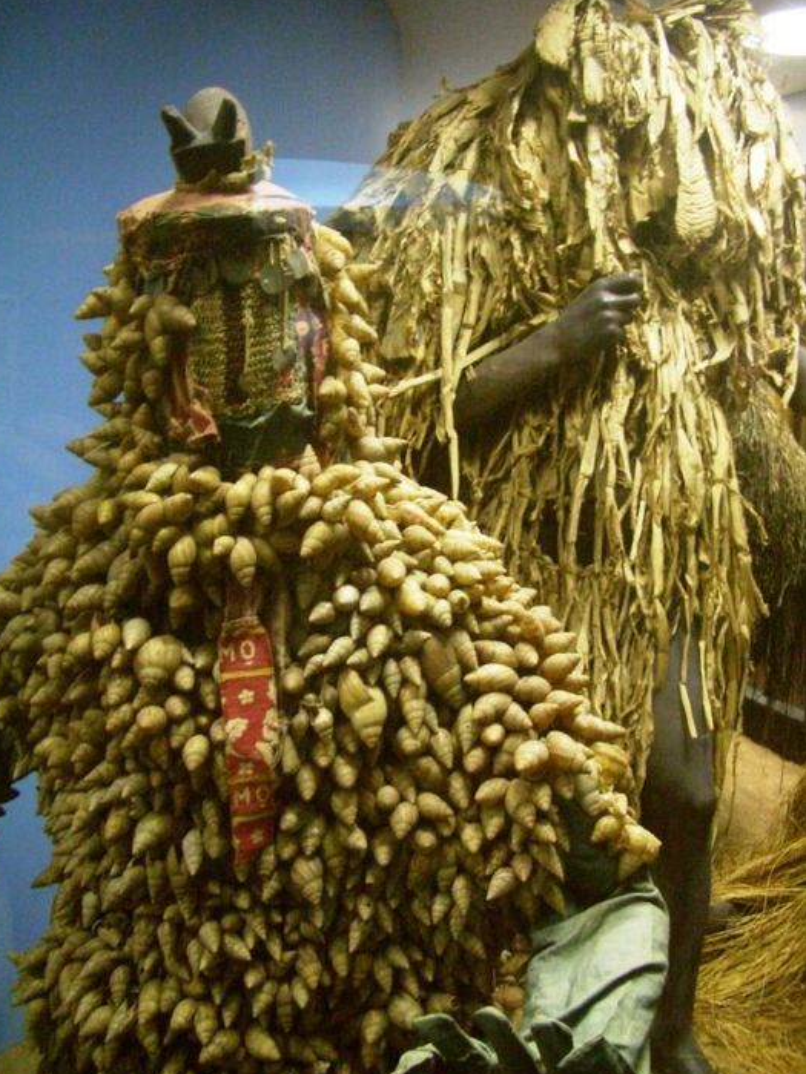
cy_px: 543
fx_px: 1118
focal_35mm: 36
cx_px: 395
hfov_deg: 39.7
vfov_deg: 51.4
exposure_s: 1/8
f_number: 2.6
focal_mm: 5.8
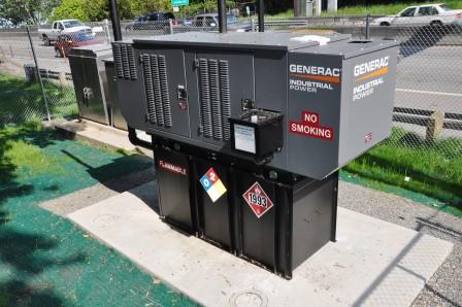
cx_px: 231
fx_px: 423
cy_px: 154
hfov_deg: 57.3
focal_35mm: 33
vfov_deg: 39.9
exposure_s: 1/200
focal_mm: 22
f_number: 10
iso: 200
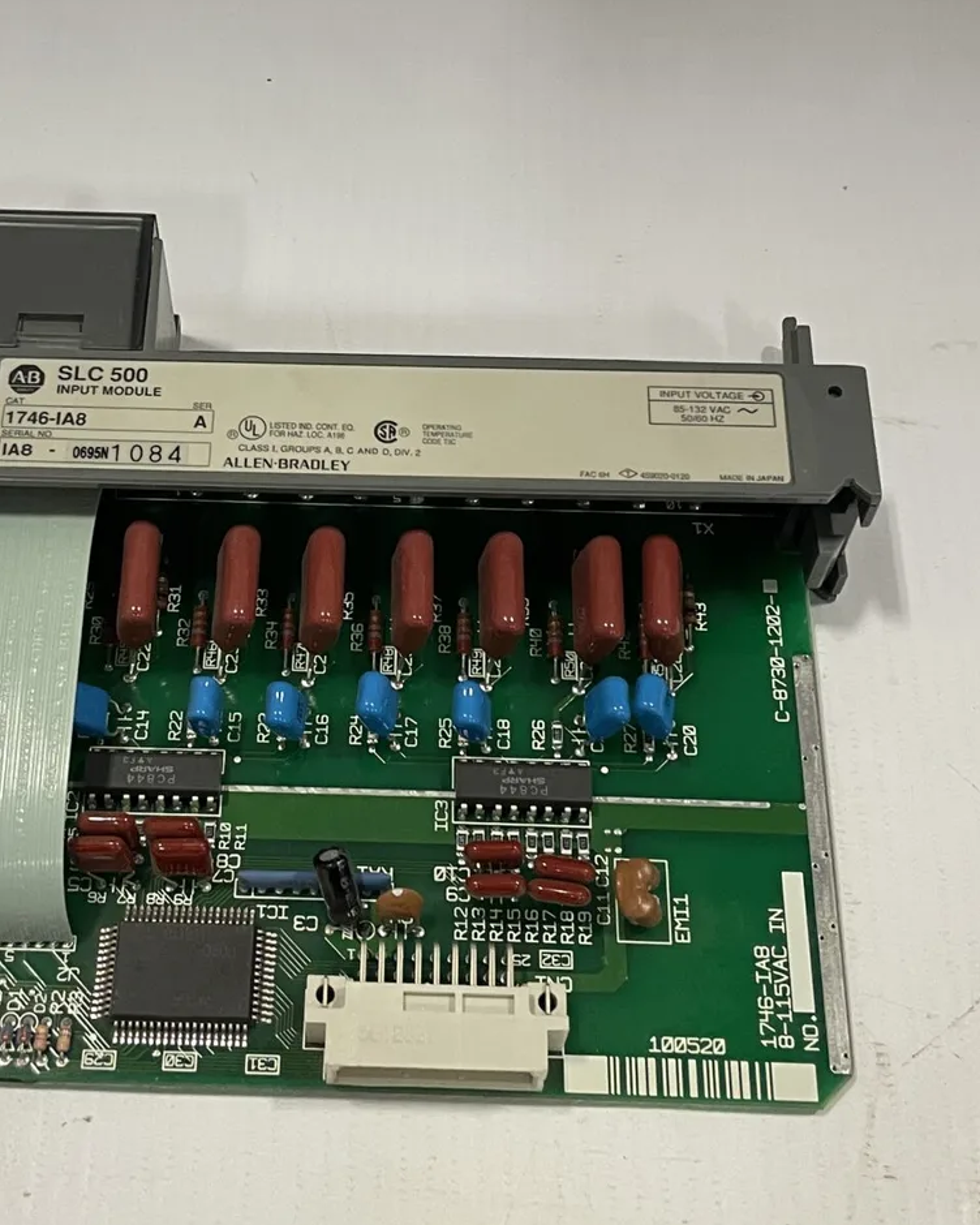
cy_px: 400
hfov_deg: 28.0
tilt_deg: -58.2
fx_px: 1958
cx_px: 352
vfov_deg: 34.4
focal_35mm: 54
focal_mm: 4.2
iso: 160
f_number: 1.6
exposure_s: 1/60
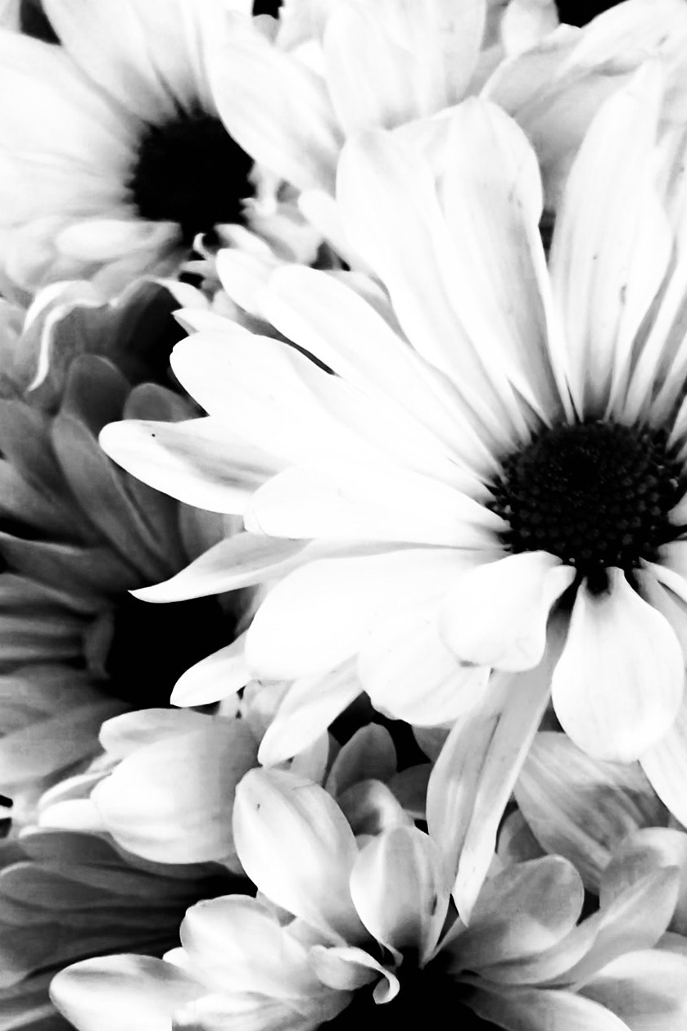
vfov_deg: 51.3
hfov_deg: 35.9
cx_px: 352
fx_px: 1059
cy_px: 647
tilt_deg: -71.2
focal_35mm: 37
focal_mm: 3.99
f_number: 1.8
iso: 25
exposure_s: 1/40
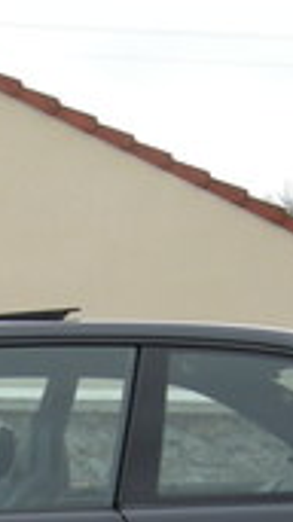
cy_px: 531
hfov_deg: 8.3
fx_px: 1978
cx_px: -131
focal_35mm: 143
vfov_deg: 14.8
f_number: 2.8
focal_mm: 5.7
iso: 50
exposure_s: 1/336
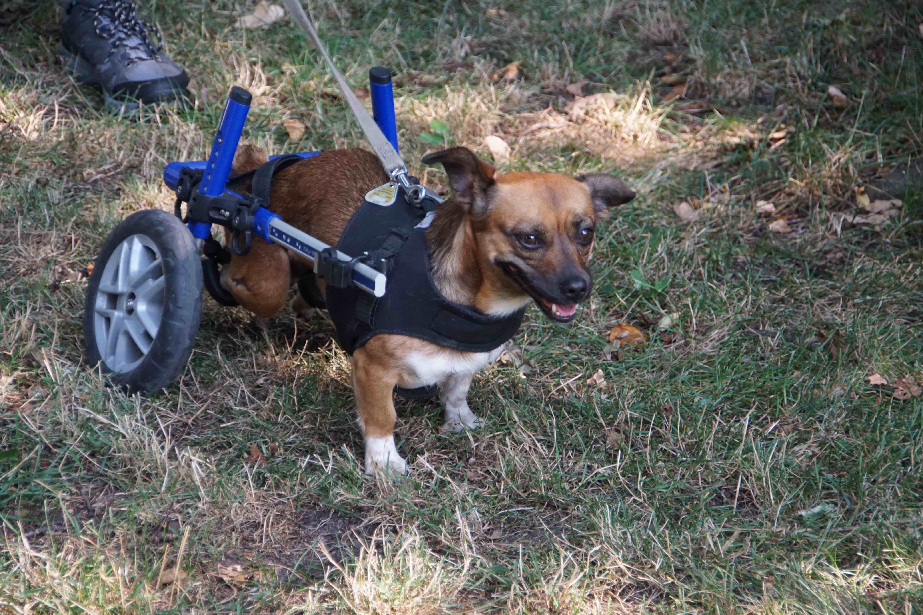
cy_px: 308
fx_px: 4615
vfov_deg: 7.6
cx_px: 462
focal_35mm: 180
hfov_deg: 11.4
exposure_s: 1/200
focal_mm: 120
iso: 1000
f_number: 5.6
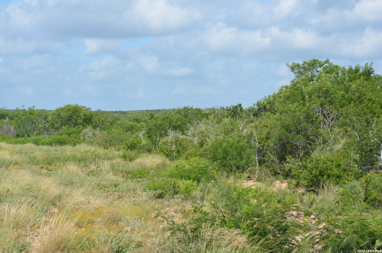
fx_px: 874
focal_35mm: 82
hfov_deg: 24.7
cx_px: 191
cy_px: 126
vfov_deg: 16.5
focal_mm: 55
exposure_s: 1/320
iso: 125
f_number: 9
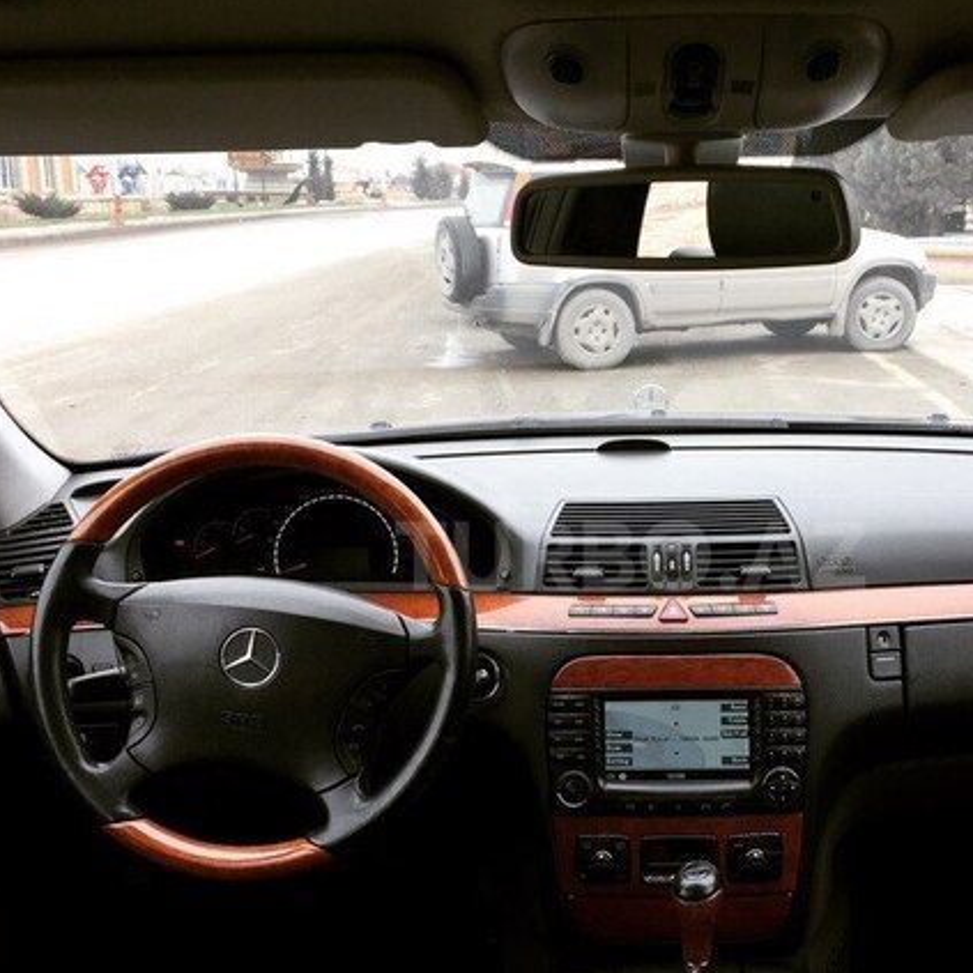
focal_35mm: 40
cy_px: 557
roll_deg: +0.8
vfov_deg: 41.8
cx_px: 630
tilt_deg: -15.5
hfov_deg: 41.4
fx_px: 1272
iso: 32
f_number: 2.2
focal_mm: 4.15
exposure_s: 1/108
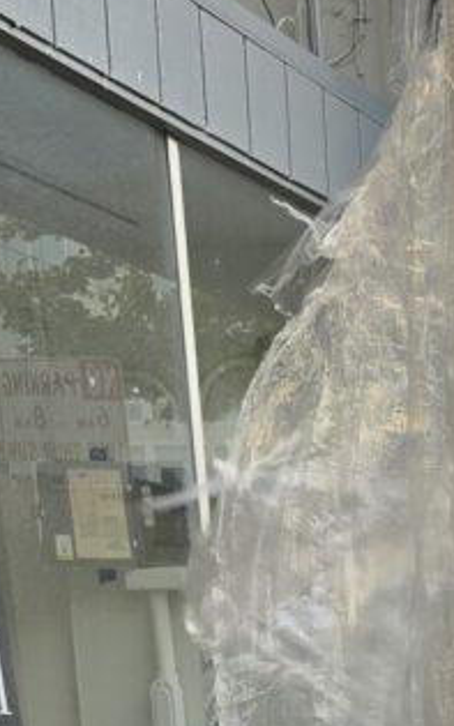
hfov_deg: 10.0
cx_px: 996
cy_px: 1328
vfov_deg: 15.1
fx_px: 2355
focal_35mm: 119
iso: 25
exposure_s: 1/180
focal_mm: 6.3
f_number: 1.7
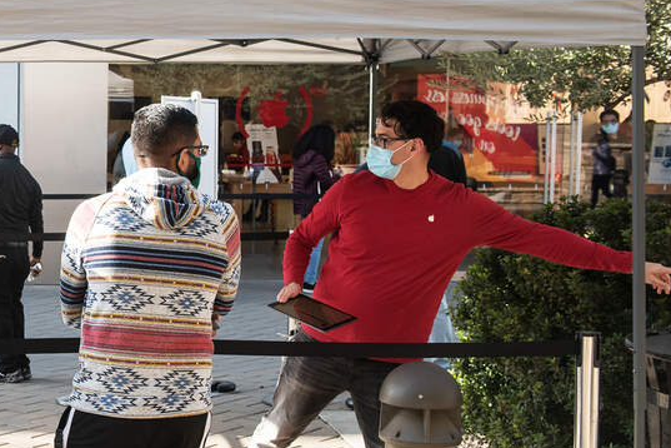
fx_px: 1416
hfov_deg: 24.7
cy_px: 235
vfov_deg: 17.9
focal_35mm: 76
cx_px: -76
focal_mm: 34
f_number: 6.3
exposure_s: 1/250
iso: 400
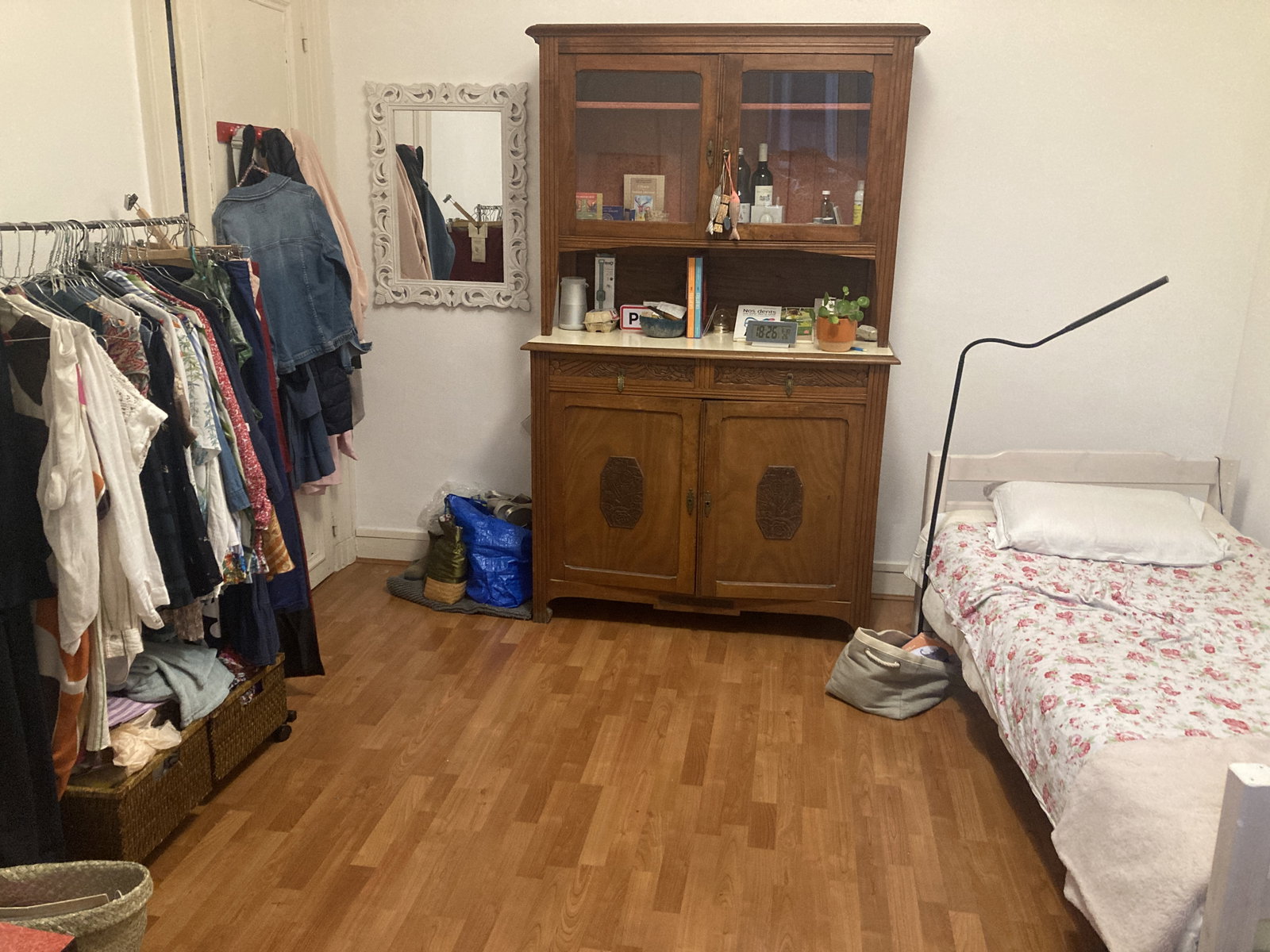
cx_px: 635
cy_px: 476
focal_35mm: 28
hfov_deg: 63.4
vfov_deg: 49.7
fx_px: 1027
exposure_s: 1/33
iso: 400
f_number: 1.8
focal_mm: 3.99
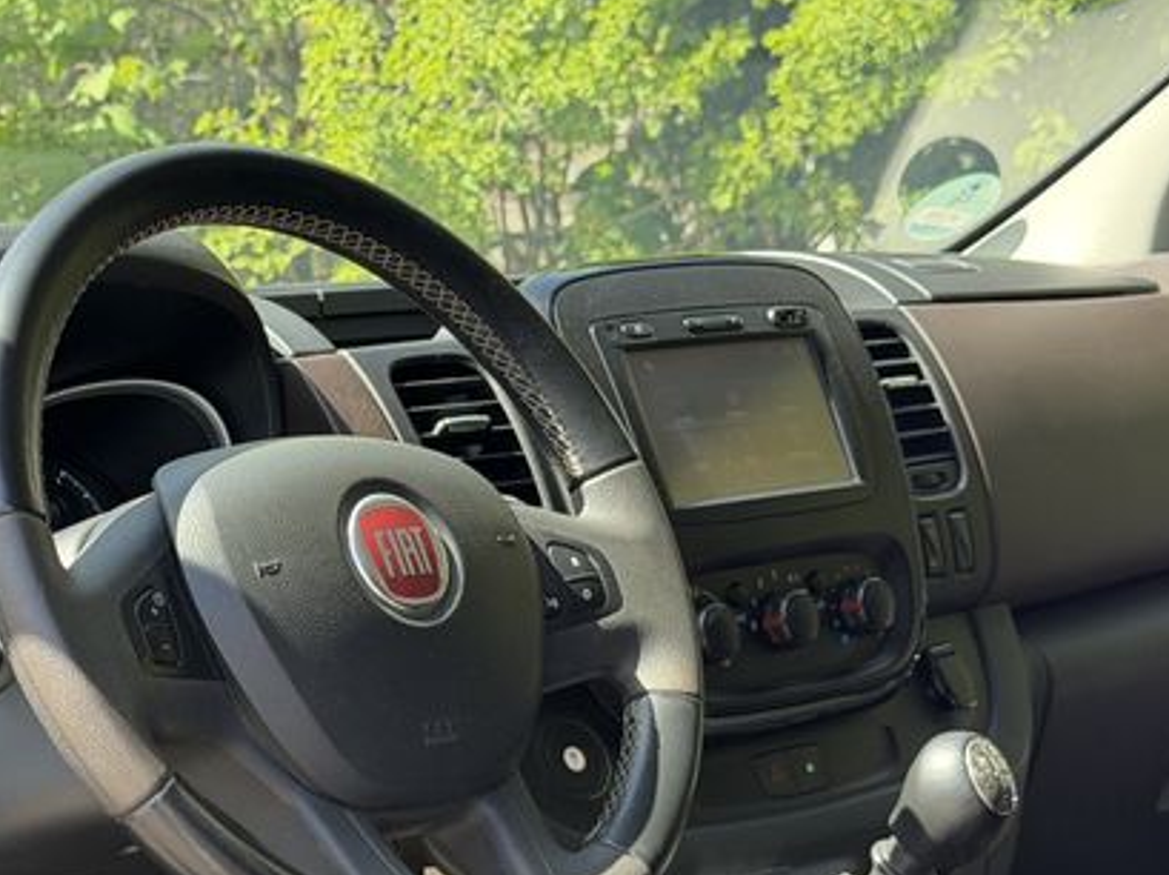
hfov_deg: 20.6
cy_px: 738
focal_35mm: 94
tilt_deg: -10.7
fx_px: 3172
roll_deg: -0.1
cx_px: 177
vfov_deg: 15.6
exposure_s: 1/363
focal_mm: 6.76
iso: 80
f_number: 1.78
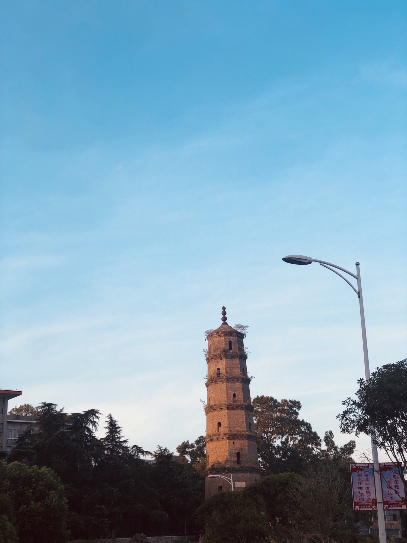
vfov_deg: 33.8
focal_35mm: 57
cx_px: 204
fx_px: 894
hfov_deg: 25.7
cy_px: 272
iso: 20
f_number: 2.8
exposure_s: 1/222
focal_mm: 6.6
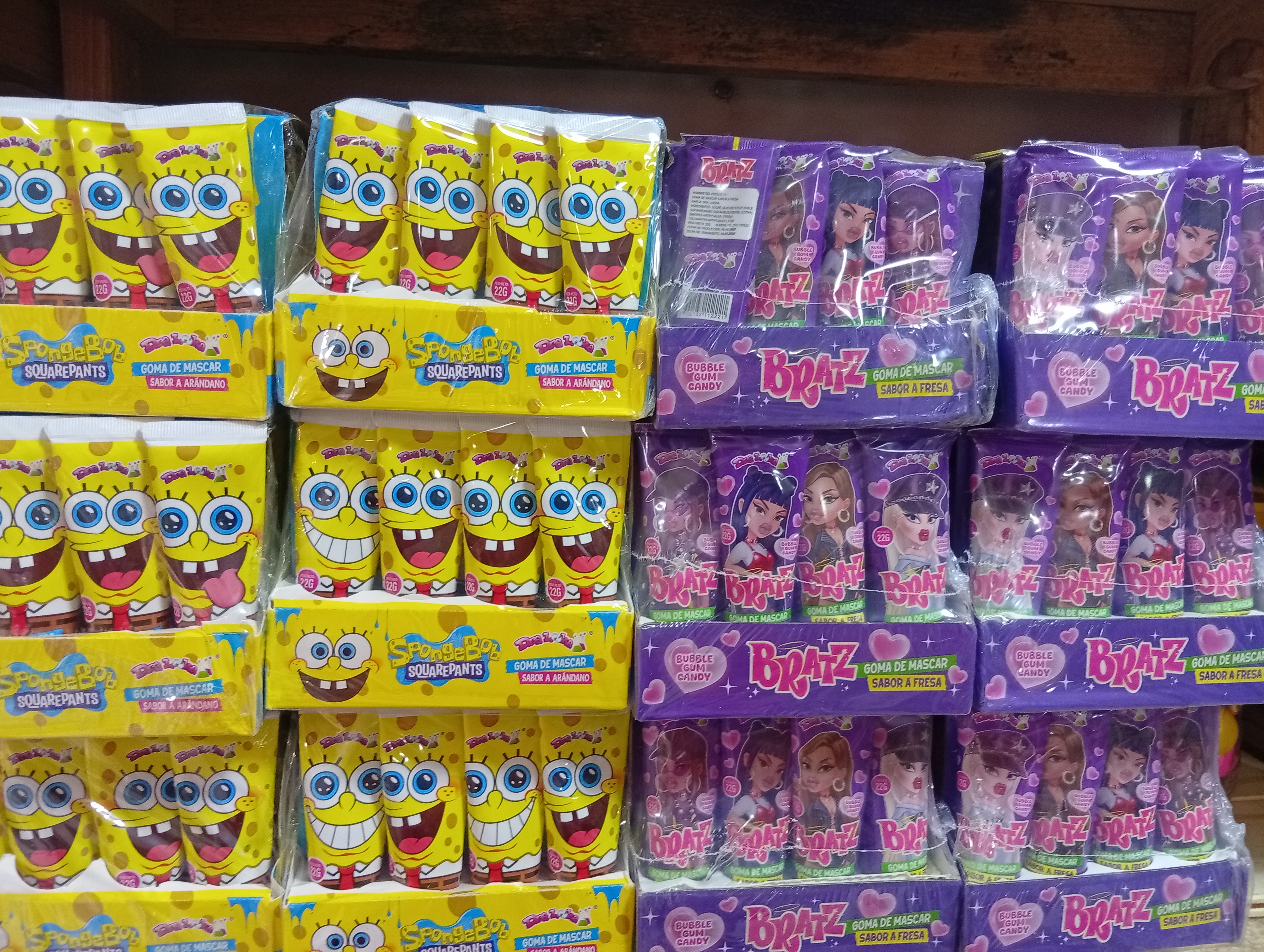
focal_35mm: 27
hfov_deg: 65.2
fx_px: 987
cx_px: 632
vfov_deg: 51.5
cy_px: 476
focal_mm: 3.84
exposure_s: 1/33.3
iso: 175
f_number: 1.8
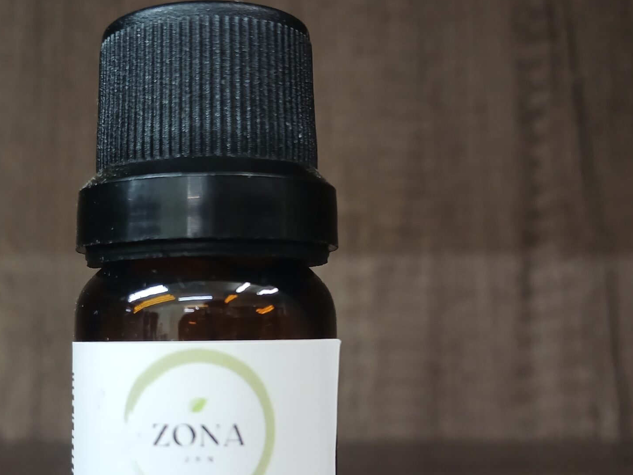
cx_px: 167
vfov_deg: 30.0
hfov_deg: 38.7
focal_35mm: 48
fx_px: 878
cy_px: 331
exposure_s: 1/40
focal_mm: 4
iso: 250
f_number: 1.8
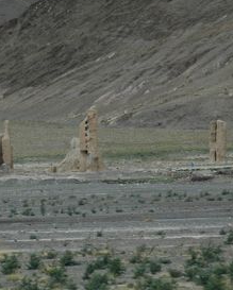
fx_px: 2692
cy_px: 143
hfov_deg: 5.0
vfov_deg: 6.2
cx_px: 83
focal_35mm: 313
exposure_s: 1/640
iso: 400
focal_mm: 135
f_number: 6.3
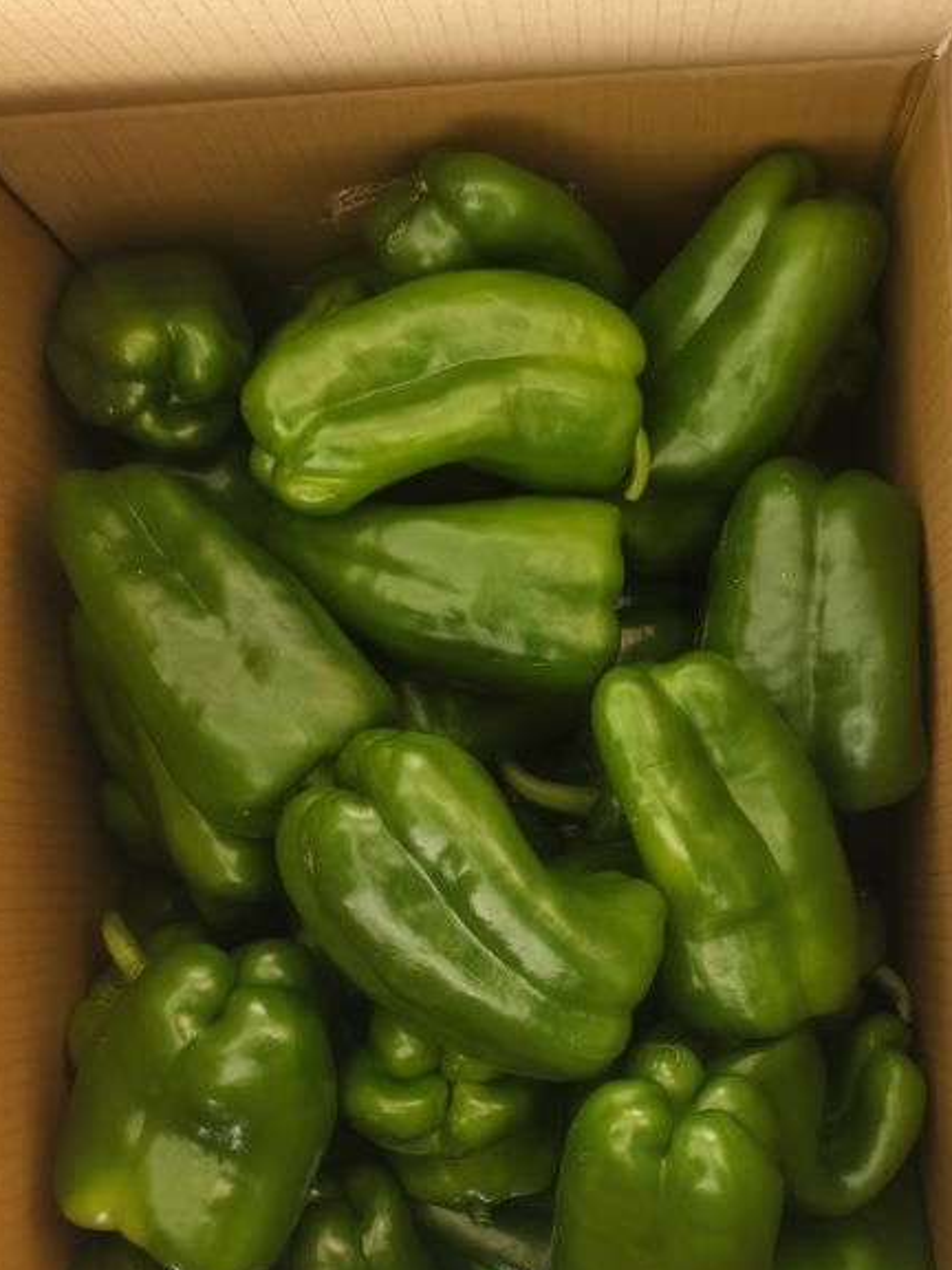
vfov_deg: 37.8
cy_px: 850
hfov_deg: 29.0
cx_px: 586
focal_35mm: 50
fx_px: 1833
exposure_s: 1/100
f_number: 2
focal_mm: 5.75
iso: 100
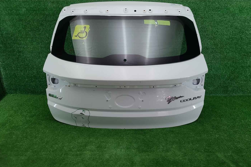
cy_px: 70
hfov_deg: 65.5
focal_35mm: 28
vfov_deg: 46.2
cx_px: 129
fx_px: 195
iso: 96
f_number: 1.8
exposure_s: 1/100
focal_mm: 5.4
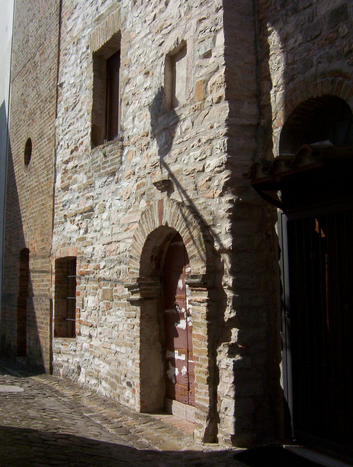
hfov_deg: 36.1
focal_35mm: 40
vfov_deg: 46.7
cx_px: 179
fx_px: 542
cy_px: 218
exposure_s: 1/1271
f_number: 5.24
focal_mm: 5.54
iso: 100
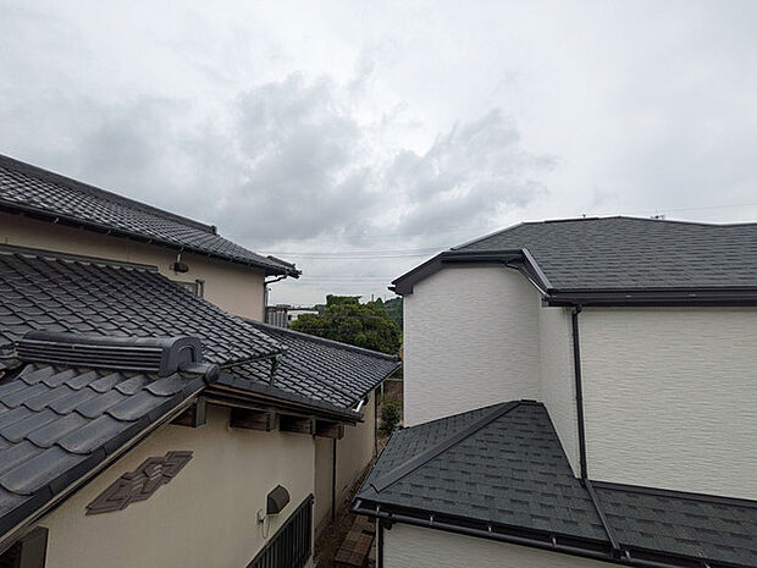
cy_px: 284
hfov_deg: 102.1
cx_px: 378
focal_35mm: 14
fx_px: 306
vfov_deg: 85.7
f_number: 2.2
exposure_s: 1/1188
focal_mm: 1.83
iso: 51
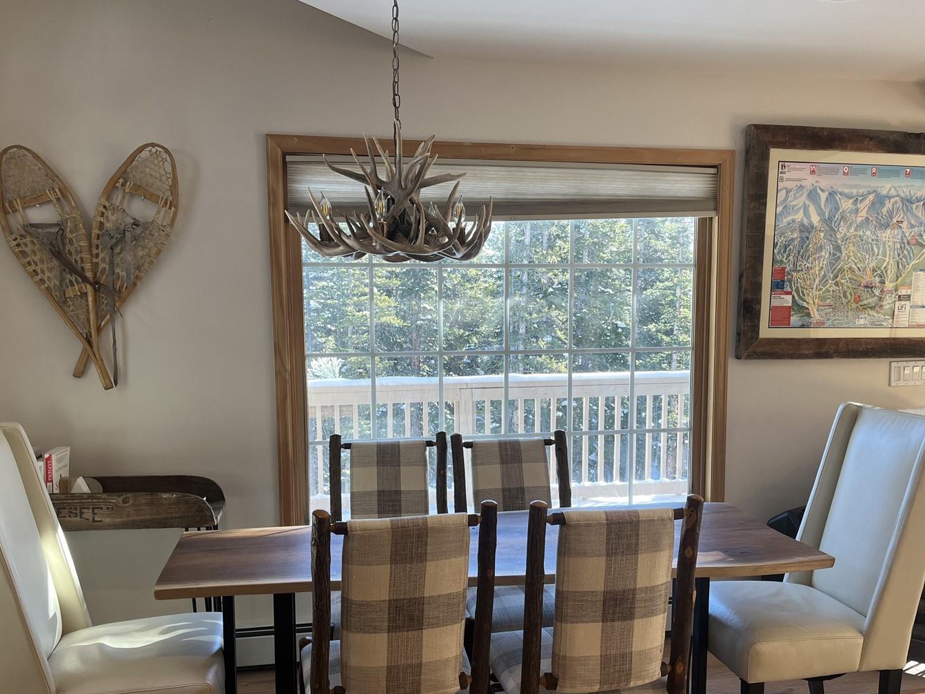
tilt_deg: -7.1
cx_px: 459
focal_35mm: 31
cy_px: 406
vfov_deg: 45.3
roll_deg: -0.1
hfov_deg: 58.4
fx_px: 828
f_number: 1.6
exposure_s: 1/120
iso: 64
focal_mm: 5.1
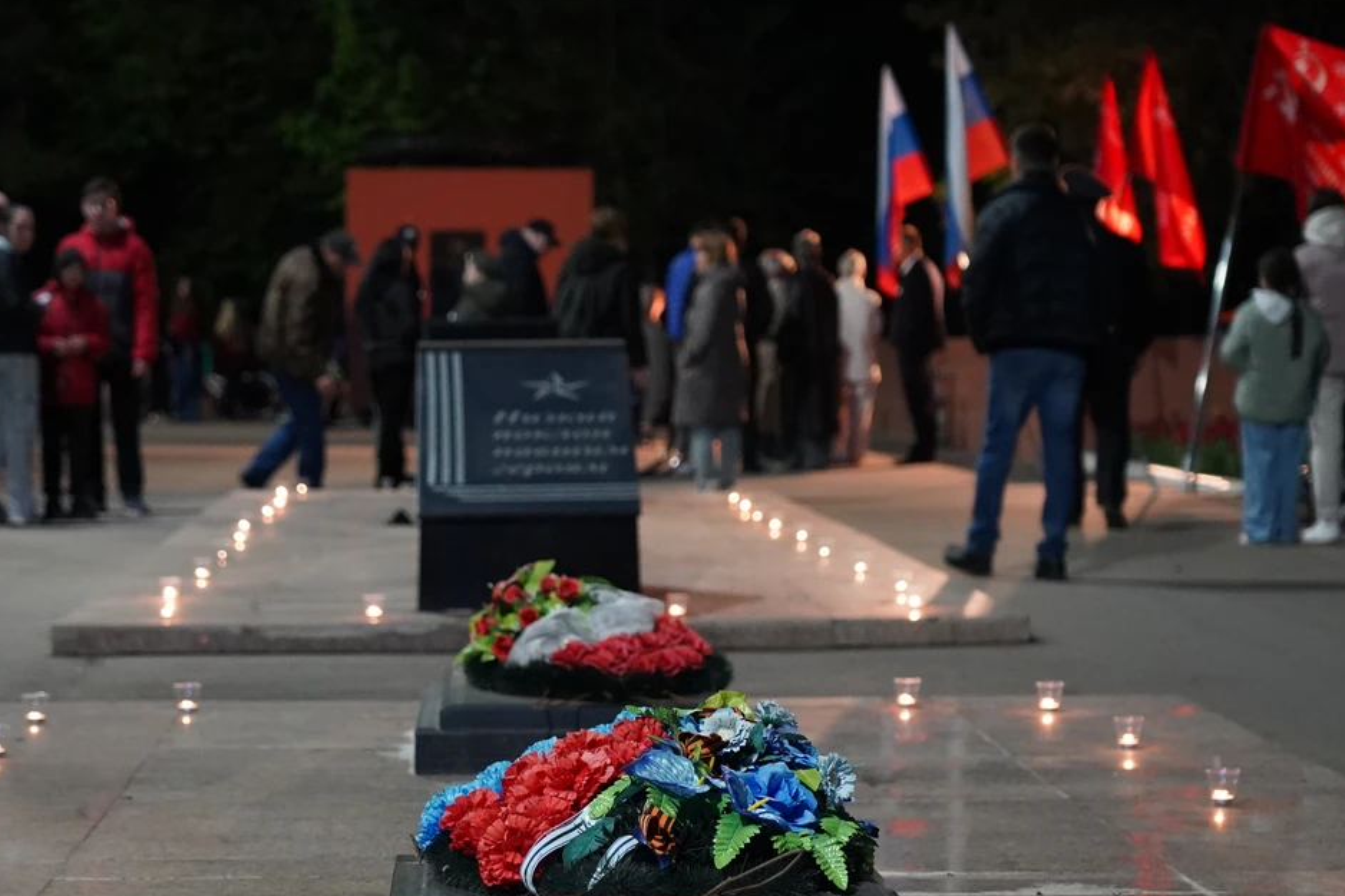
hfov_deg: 18.3
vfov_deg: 12.2
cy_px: 707
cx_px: 581
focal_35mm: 112
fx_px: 4183
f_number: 4
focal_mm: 70
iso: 5000
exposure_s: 1/50
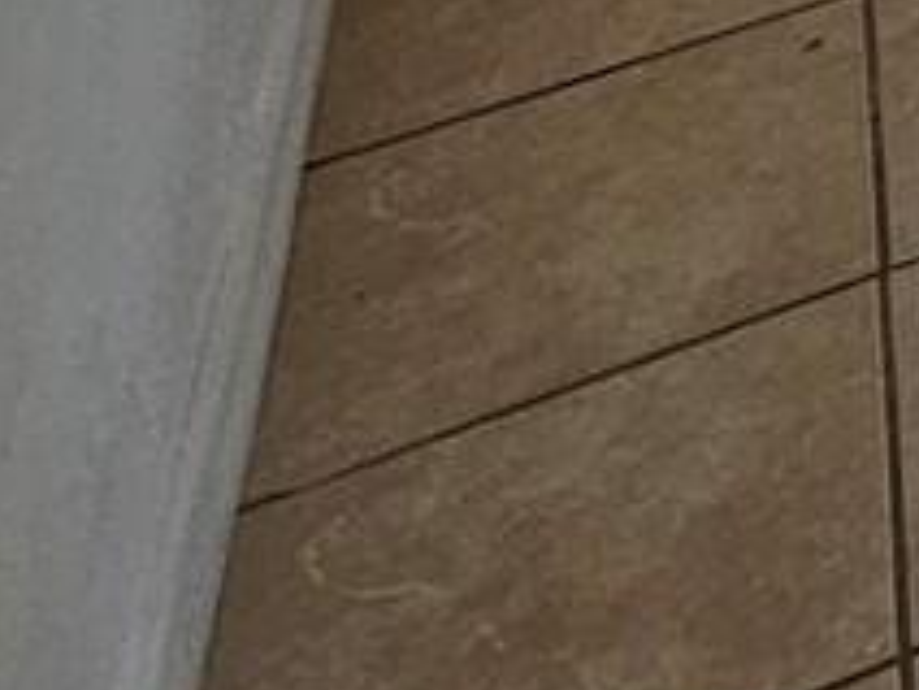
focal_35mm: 98
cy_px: -1510
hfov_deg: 11.1
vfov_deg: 10.1
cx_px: 2826
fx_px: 2602
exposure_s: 1/60
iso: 125
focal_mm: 2.2
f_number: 2.2
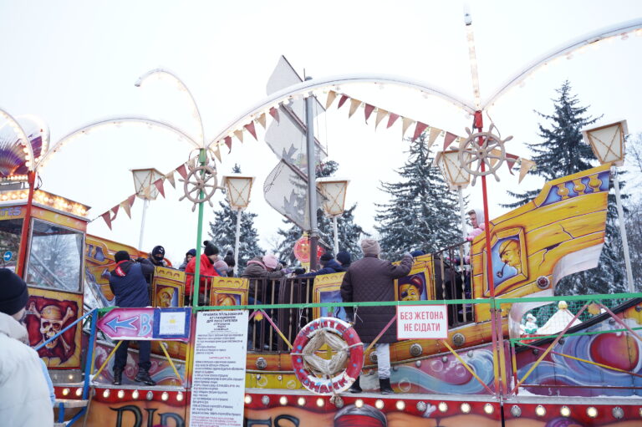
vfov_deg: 38.8
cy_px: 214
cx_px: 321
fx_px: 606
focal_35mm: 34
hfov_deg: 55.8
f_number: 3.2
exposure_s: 1/80
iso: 640
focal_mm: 34
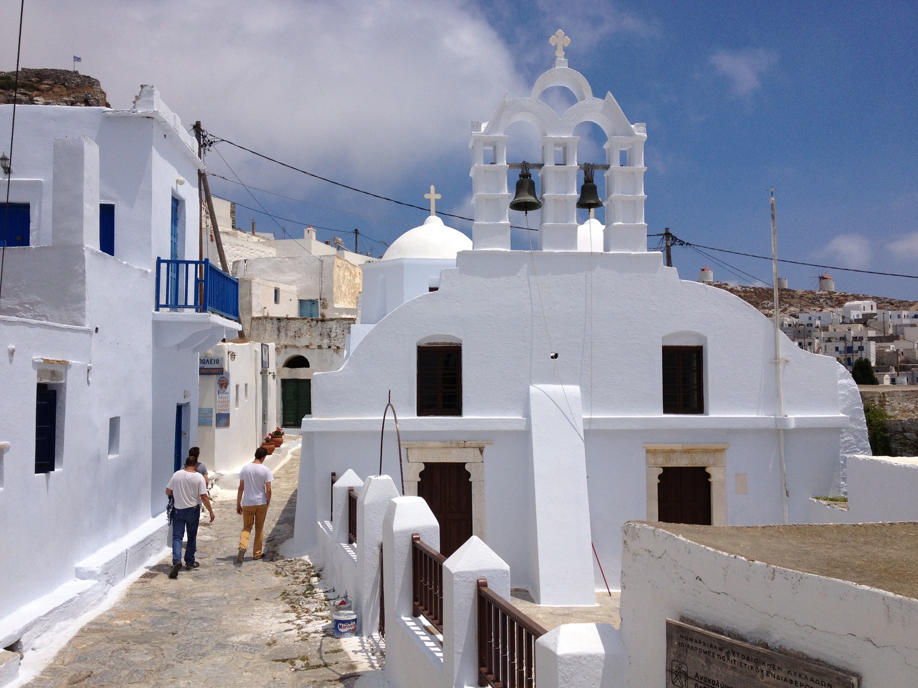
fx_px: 928
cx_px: 459
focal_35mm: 35
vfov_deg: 40.7
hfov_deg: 52.6
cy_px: 344
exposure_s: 1/4608
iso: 50
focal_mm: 4.28
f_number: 2.4
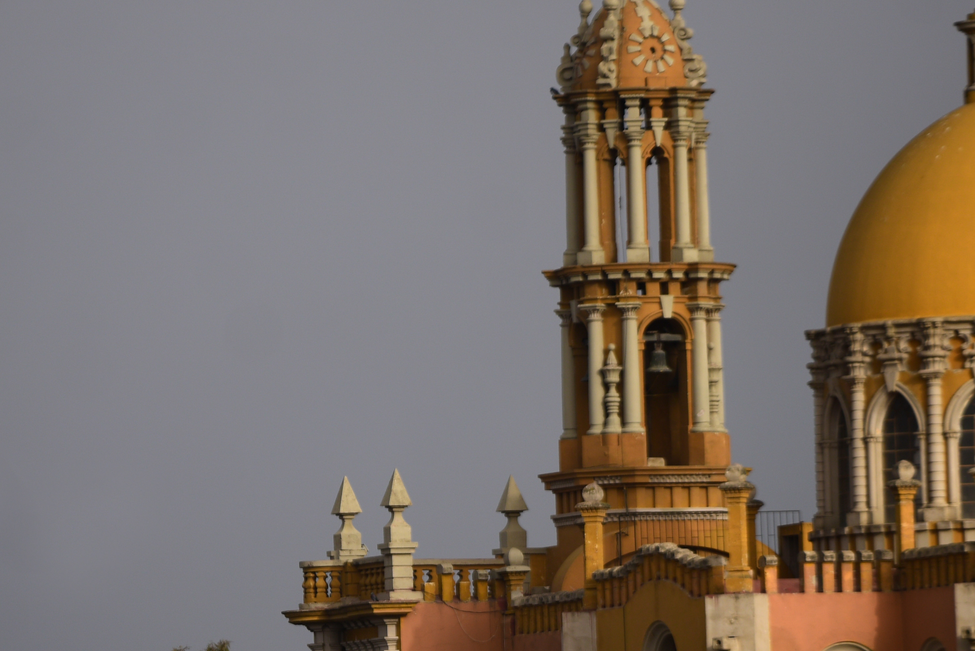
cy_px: 468
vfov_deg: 3.0
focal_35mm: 462
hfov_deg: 4.5
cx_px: 336
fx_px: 12516
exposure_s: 1/1250
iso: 40
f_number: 2.8
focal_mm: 185
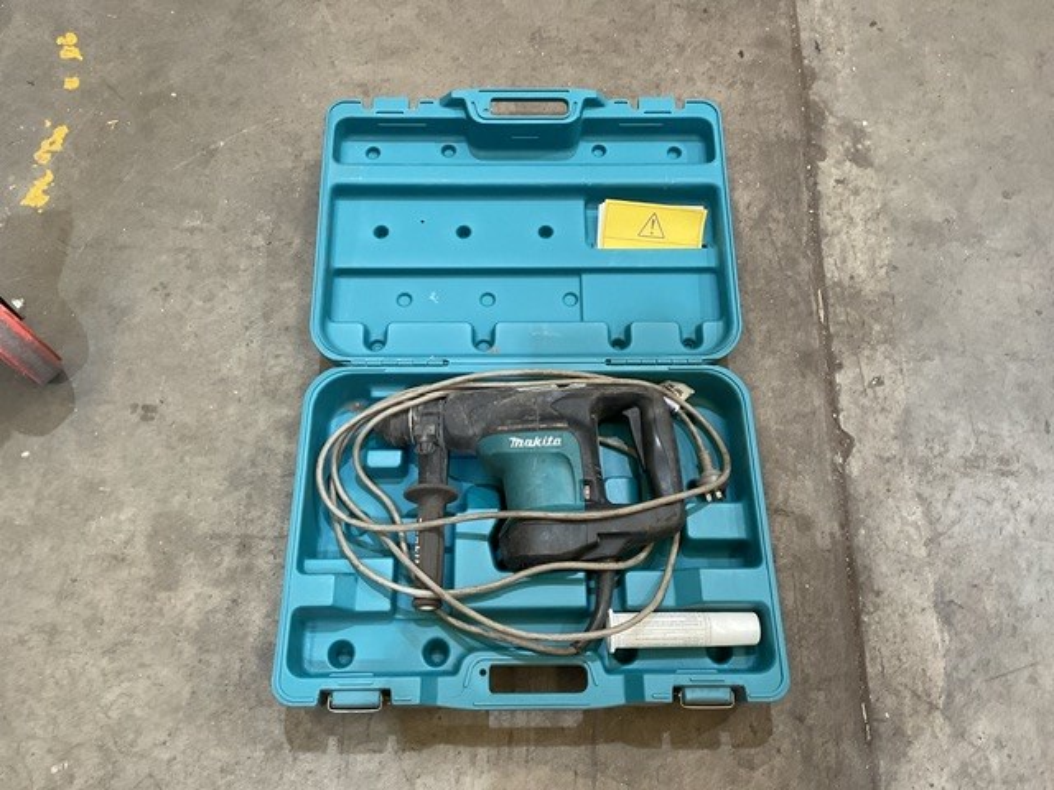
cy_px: 395
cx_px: 527
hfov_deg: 61.7
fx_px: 883
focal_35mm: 29
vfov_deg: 48.2
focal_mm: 3
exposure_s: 1/60
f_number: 1.8
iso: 160
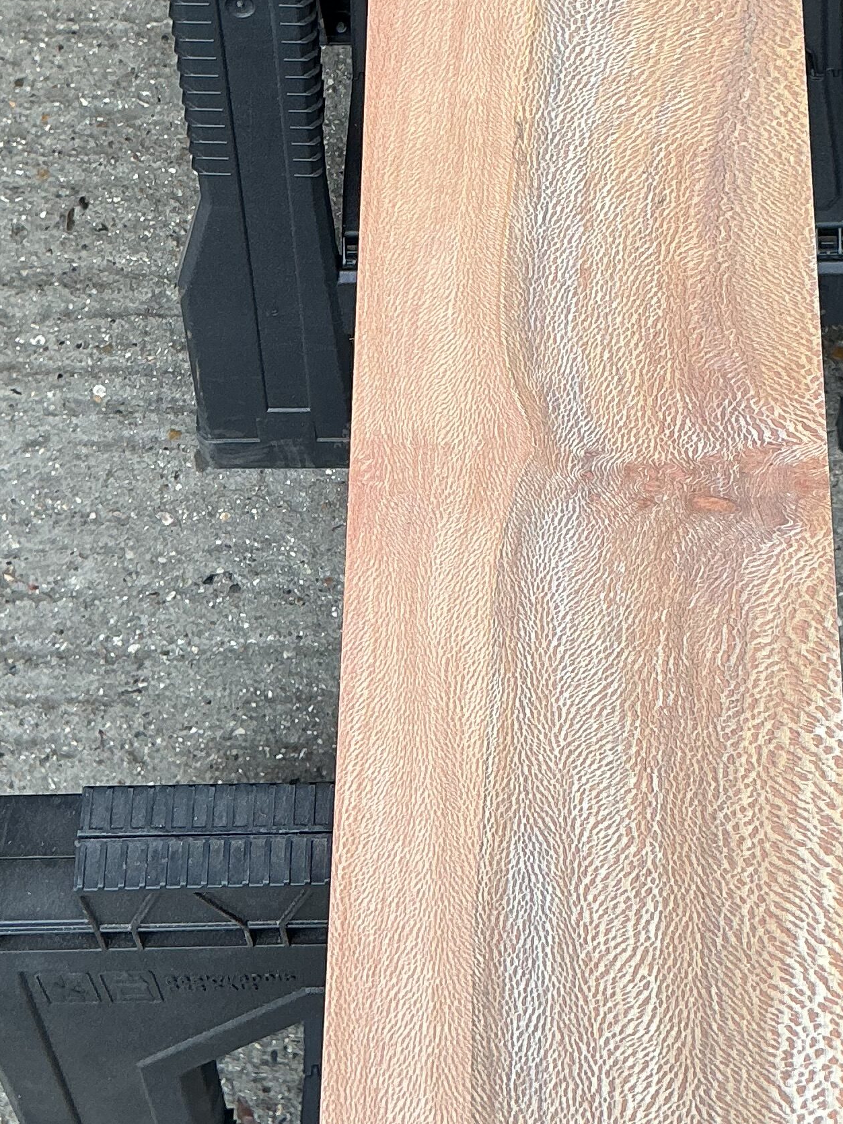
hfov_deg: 20.9
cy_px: 308
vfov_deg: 27.5
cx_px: 575
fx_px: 2272
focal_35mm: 70
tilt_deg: -65.1
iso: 20
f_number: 1.8
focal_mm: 3
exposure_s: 1/100
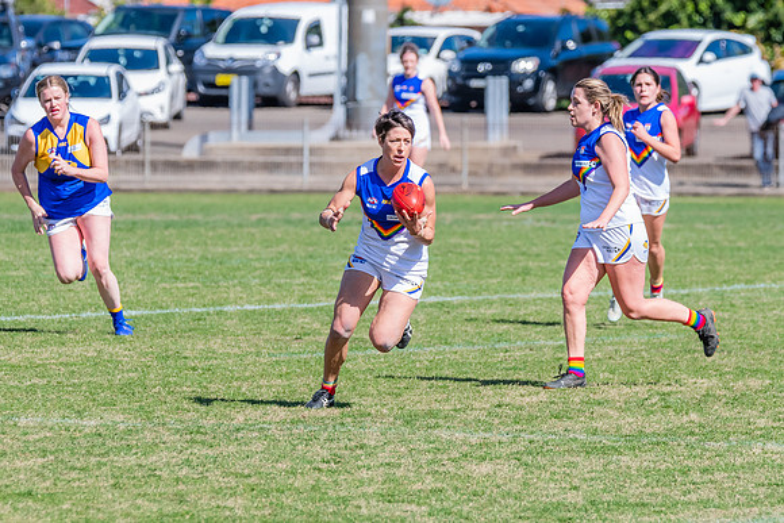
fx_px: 10212
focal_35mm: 469
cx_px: 392
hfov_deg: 4.4
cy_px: 290
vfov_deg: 2.9
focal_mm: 320
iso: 800
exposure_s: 1/1600
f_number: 9
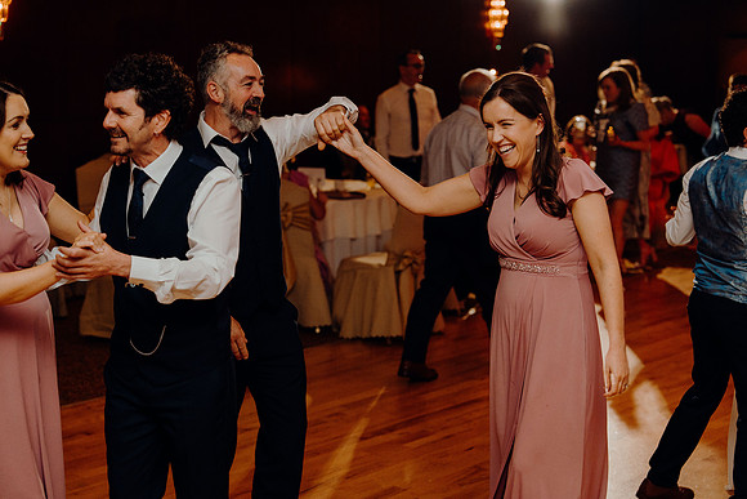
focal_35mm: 58
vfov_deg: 23.4
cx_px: 374
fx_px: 1204
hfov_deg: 34.5
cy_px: 250
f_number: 2.8
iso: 1250
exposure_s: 1/160
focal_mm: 58
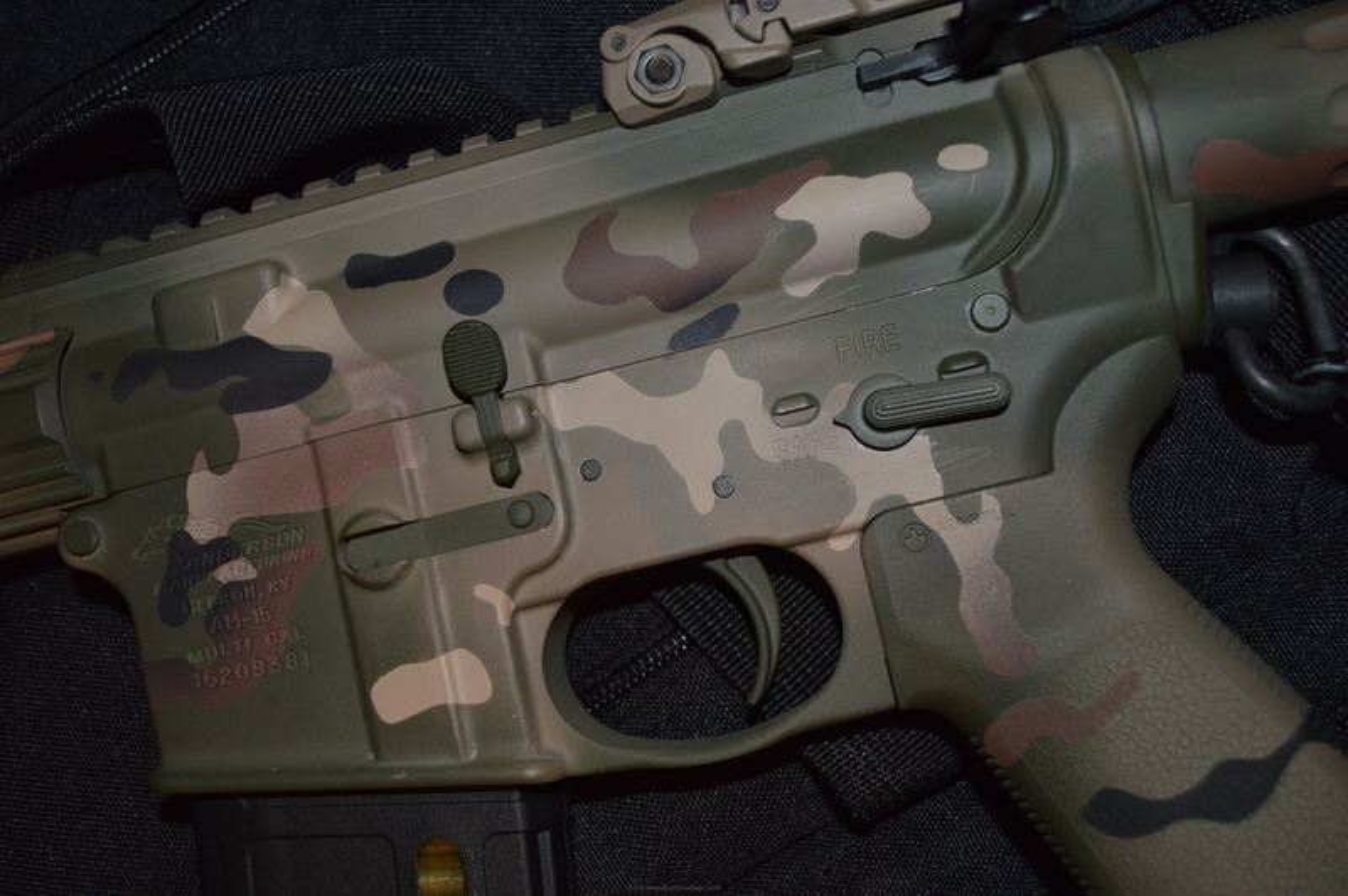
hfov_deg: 49.6
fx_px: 1459
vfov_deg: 34.2
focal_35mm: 39
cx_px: 674
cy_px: 448
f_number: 4.2
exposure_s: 1/60
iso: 1100
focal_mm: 26
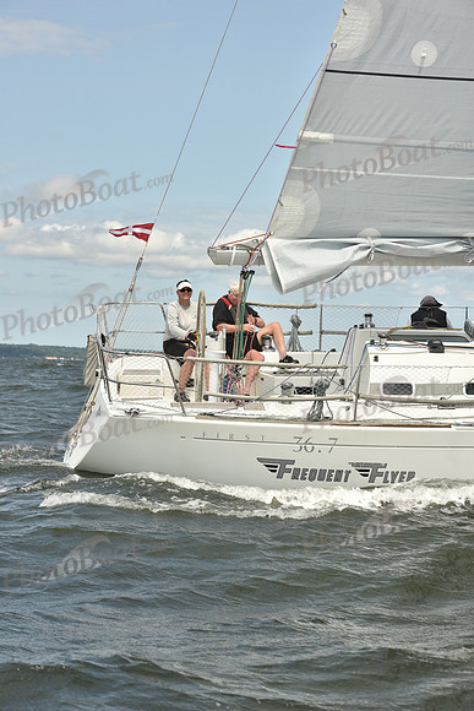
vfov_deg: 20.8
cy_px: 356
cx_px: 237
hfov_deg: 14.0
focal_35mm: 98
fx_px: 1934
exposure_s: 1/800
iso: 250
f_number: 9
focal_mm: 98
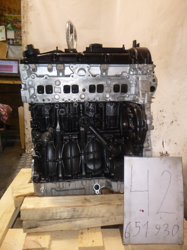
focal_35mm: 25
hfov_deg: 54.9
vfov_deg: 69.4
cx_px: 94
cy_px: 125
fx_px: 180
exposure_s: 1/60
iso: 400
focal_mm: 4.5
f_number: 3.9
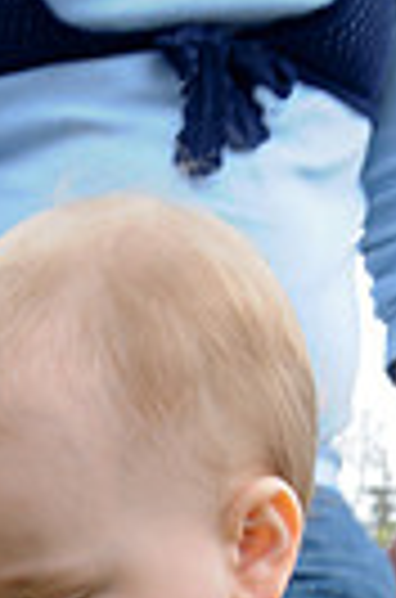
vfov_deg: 16.6
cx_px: 115
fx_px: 1858
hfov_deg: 12.1
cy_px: 913
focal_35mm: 112
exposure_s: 1/60
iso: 200
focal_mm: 22
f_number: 6.3
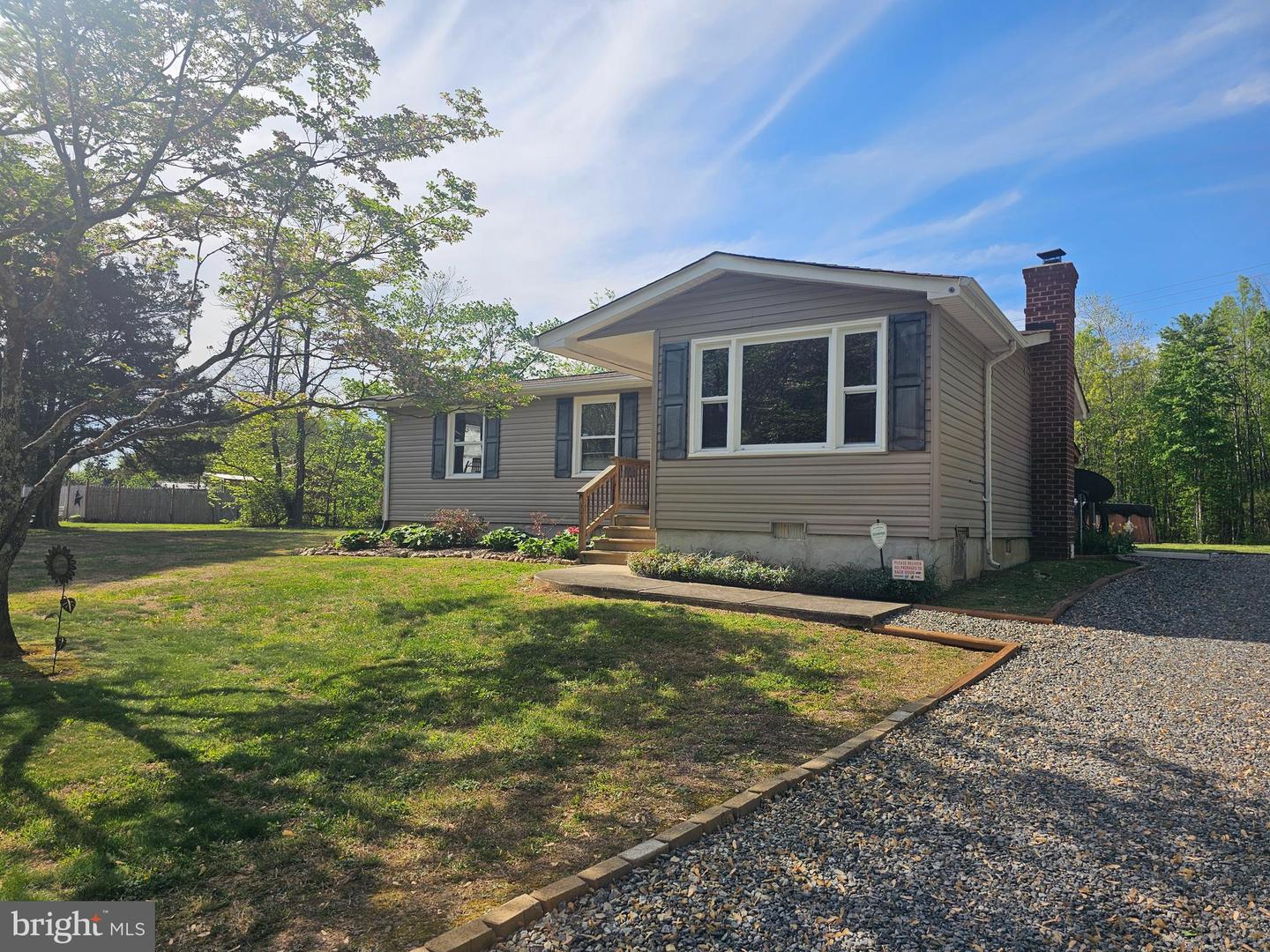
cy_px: 476
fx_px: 844
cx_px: 635
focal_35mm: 23
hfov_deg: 73.9
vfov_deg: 58.9
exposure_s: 1/807
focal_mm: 6.3
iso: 10
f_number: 1.7
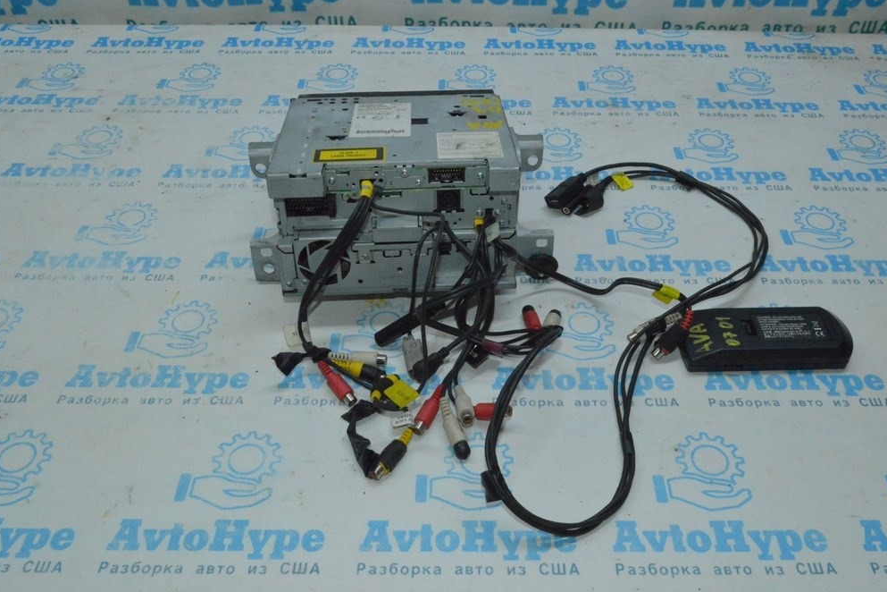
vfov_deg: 38.9
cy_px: 296
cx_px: 451
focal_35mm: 34
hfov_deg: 55.8
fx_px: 838
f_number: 16
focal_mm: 22
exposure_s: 1/200
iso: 5600
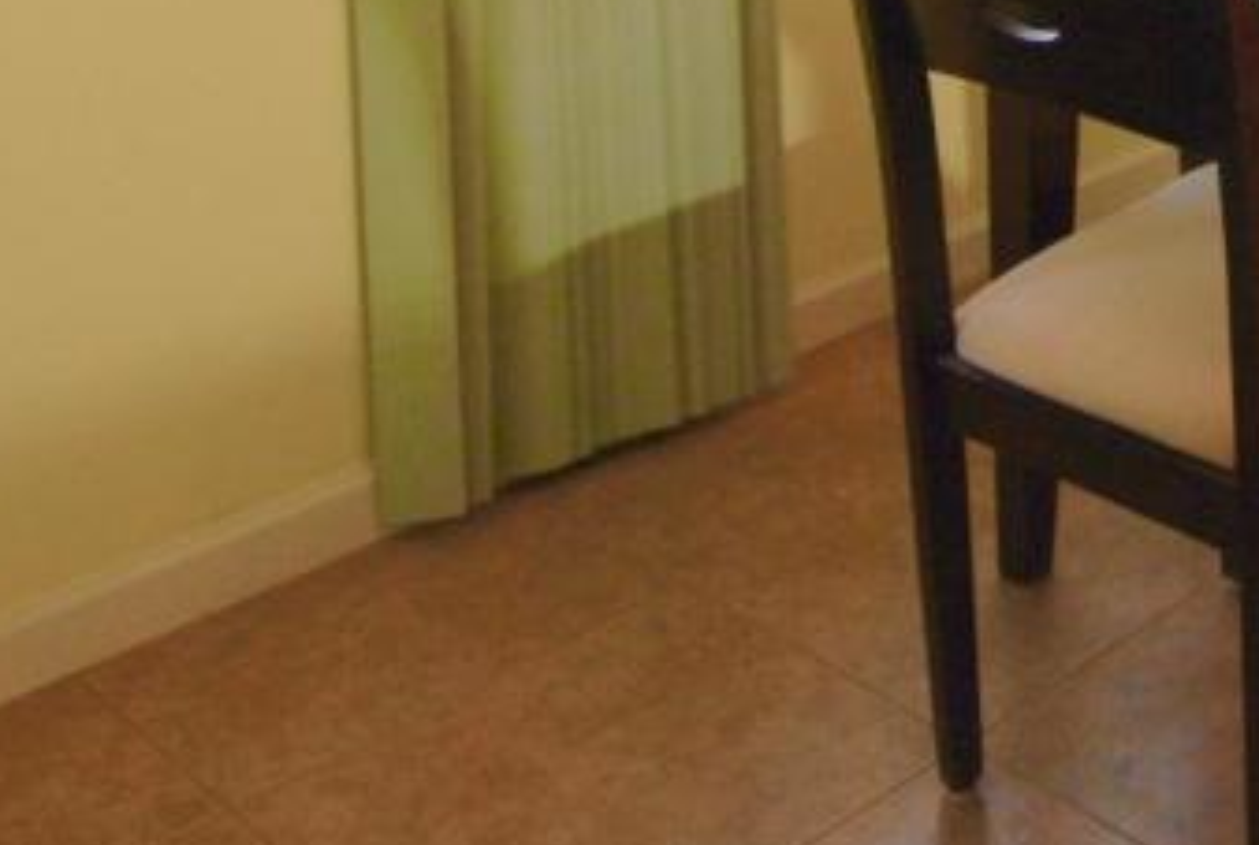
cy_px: -439
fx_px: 2138
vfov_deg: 19.4
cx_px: 1551
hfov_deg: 28.2
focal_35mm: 61
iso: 400
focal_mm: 12
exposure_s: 1/25
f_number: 7.1
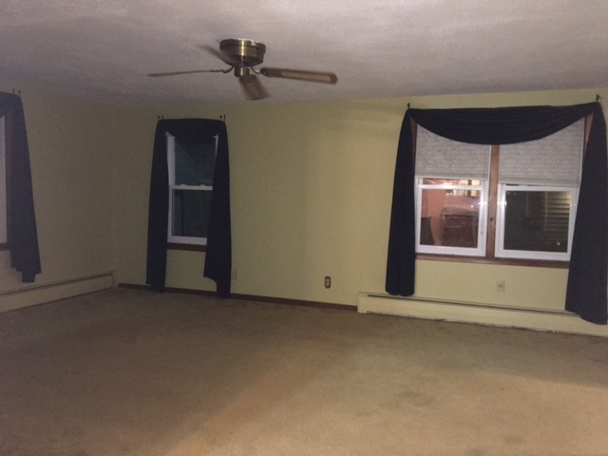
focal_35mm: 29
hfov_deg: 61.7
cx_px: 304
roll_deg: -0.8
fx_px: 509
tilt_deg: -4.6
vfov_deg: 48.2
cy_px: 228
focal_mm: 4.15
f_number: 2.2
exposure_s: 1/16
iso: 320
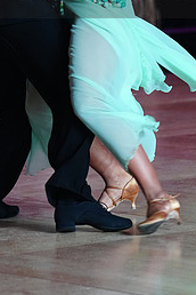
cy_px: -19
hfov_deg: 3.1
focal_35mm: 450
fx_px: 3675
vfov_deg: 4.6
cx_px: 69
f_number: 3.5
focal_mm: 200
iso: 2500
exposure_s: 1/320
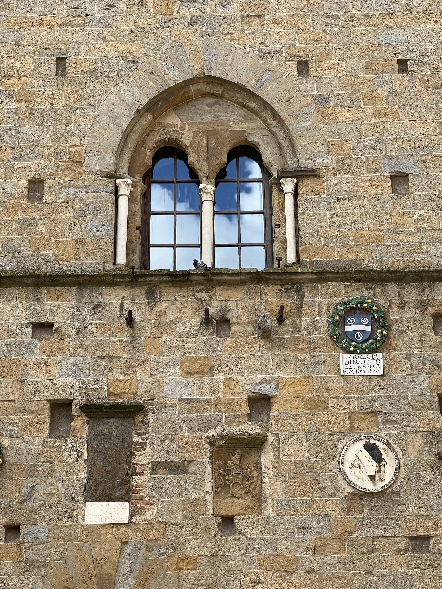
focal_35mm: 77
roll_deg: +0.8
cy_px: 294
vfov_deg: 25.3
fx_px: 1311
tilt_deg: +24.8
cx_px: 221
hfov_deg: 19.1
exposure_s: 1/247
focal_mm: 9
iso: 32
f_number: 2.8
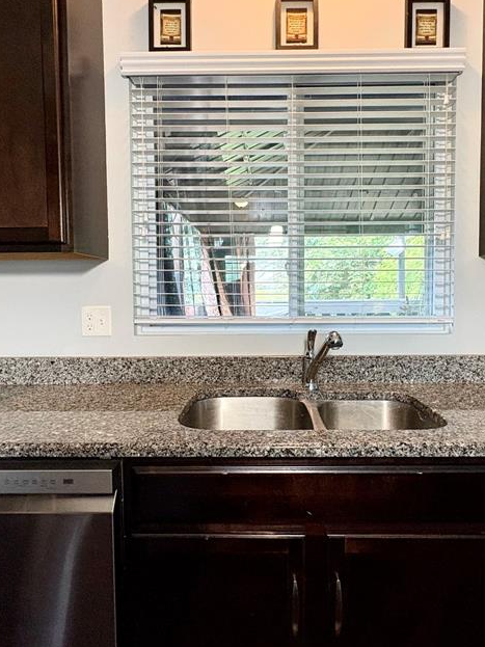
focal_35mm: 23
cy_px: 311
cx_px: 257
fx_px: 430
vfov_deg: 73.9
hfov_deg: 58.8
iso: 320
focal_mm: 2.22
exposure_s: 1/60
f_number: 2.2
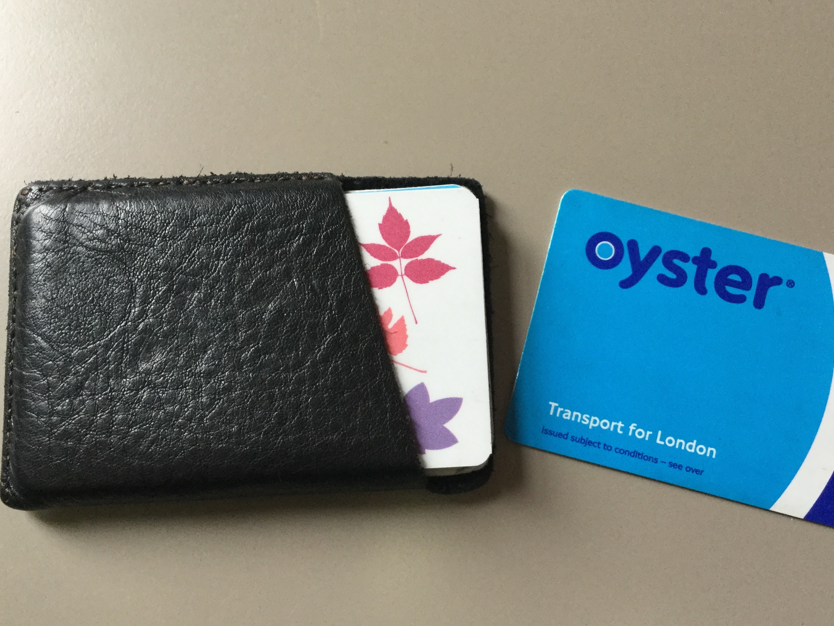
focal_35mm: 38
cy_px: 328
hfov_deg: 48.8
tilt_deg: -82.2
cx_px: 479
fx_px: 915
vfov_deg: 37.7
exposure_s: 1/33
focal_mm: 3.3
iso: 50
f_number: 2.4
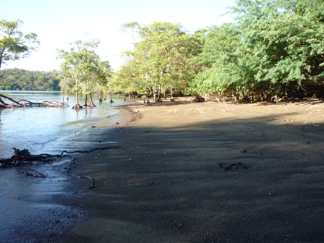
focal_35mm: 30
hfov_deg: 60.0
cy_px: 122
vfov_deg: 46.8
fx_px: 281
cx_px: 162
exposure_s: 1/125
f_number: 4
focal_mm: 5.2
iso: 100
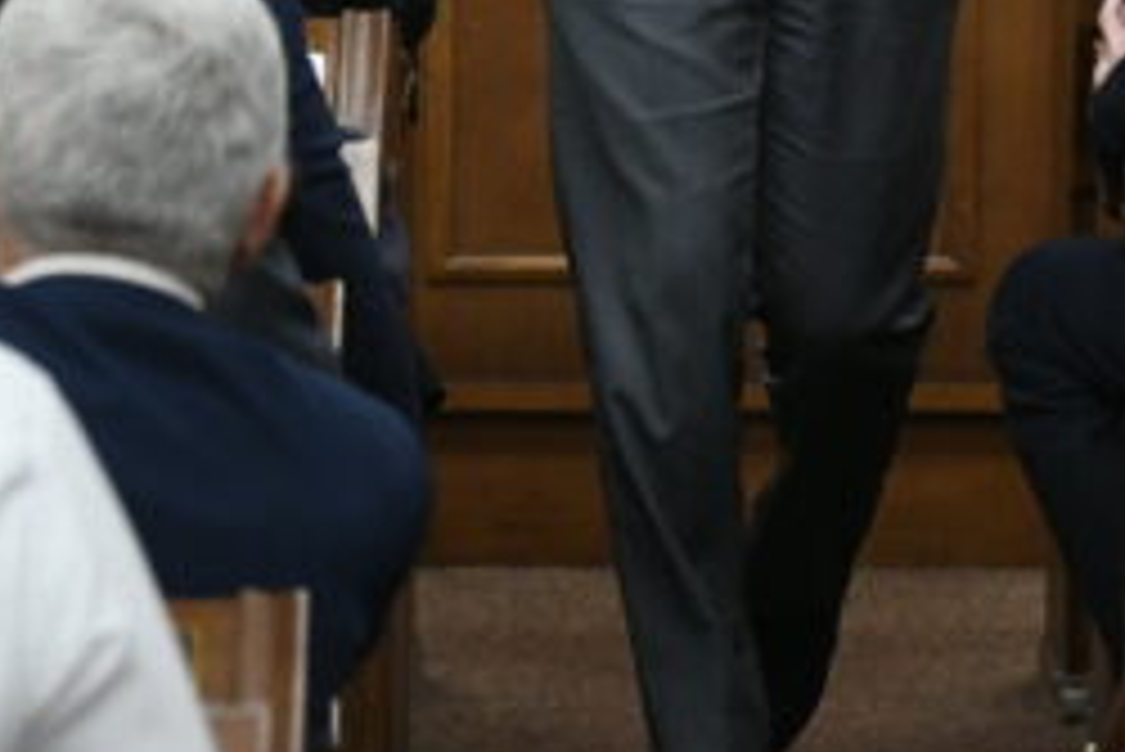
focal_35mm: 532
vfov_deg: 2.6
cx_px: 770
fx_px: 16634
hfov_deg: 3.9
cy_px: -493
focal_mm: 130
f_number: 5.6
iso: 4000
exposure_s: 1/250
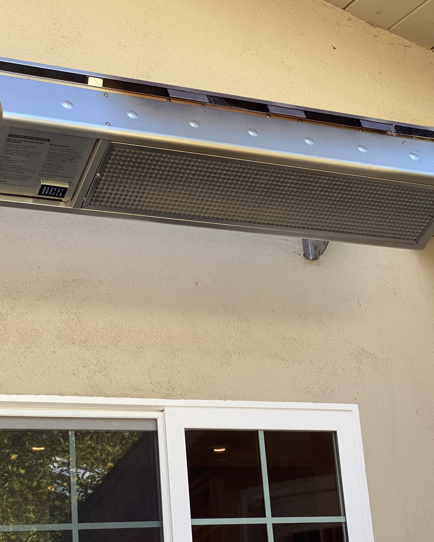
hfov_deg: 20.4
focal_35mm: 75
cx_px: 197
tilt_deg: +16.9
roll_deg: +4.2
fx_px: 1204
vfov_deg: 25.4
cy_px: 277
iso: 20
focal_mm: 6
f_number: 2
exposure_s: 1/202
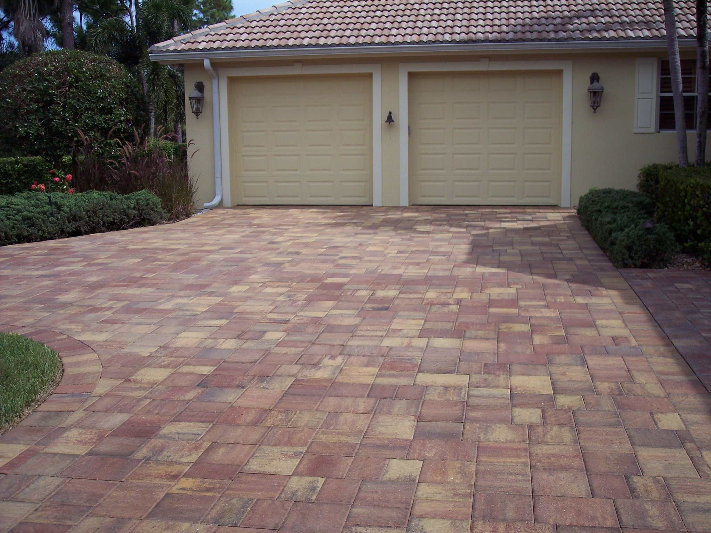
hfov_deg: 47.9
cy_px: 266
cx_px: 356
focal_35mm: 39
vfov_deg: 36.8
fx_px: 801
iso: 100
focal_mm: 8
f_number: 4
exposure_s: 1/750
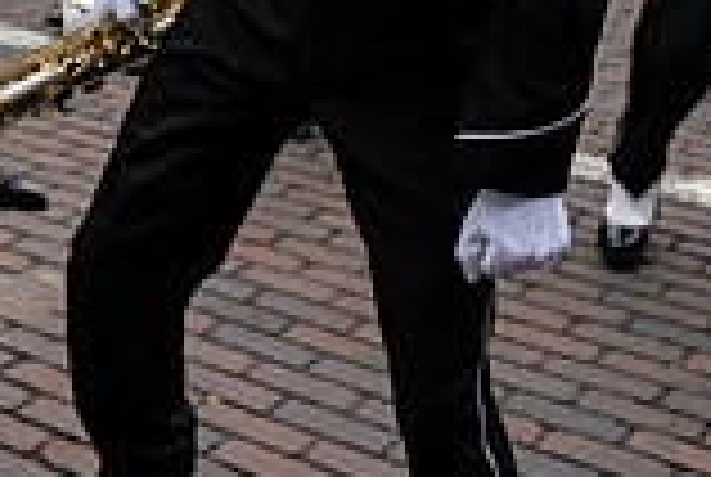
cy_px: -380
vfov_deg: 13.9
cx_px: 68
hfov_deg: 22.5
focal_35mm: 88
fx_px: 1741
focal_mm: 24
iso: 500
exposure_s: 1/1600
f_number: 4
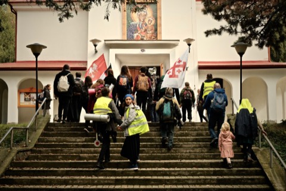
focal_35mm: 61
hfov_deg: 32.9
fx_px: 485
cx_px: 143
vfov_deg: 22.3
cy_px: 96
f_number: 6.4
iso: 400
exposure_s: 1/340
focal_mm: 40.7
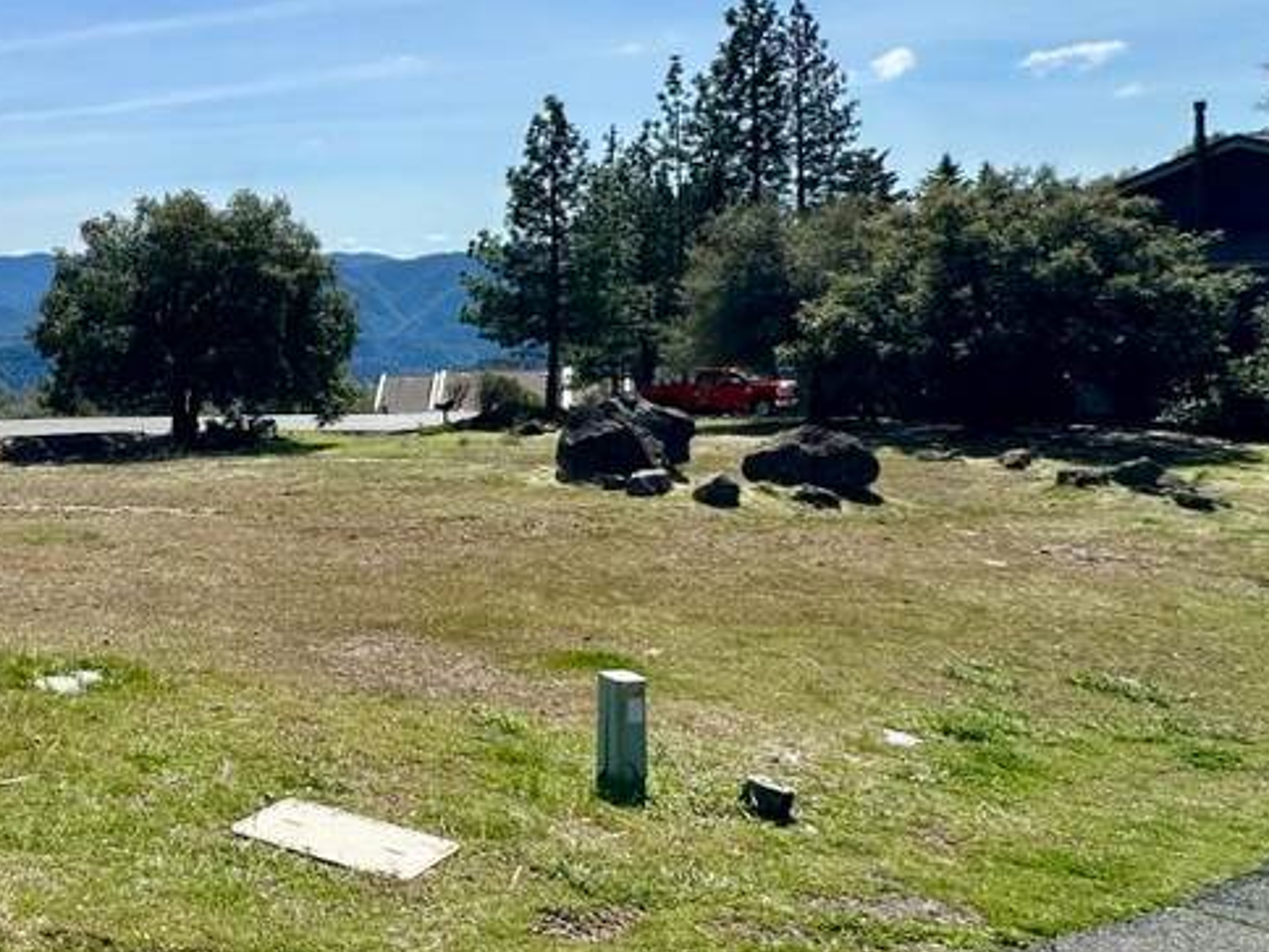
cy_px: 333
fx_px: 1356
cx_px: -102
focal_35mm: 37
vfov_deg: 38.3
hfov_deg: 41.0
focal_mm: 2.22
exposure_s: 1/3401
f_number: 2.2
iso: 50
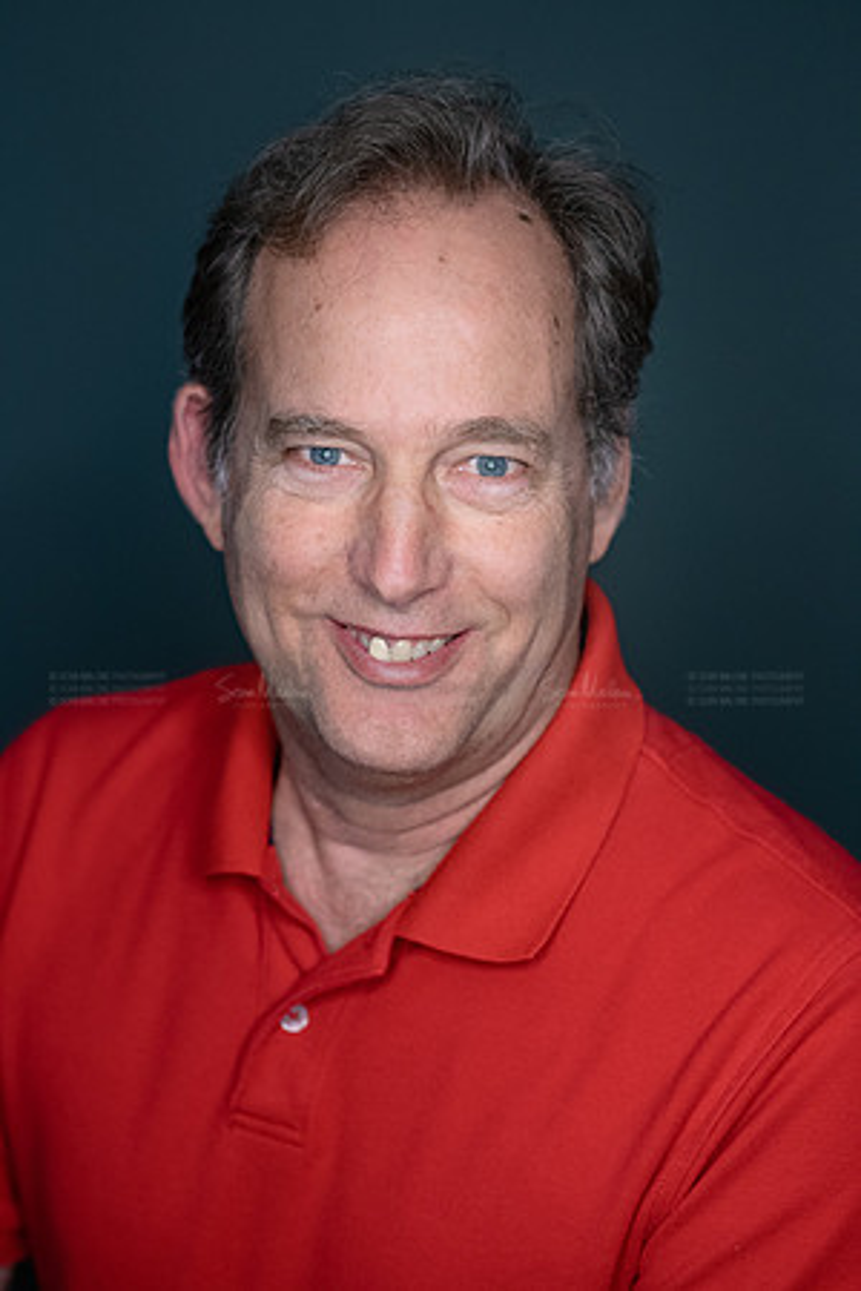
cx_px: 430
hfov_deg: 16.1
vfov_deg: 23.9
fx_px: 3049
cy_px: 646
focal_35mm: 85
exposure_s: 1/400
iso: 2000
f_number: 3.5
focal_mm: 85
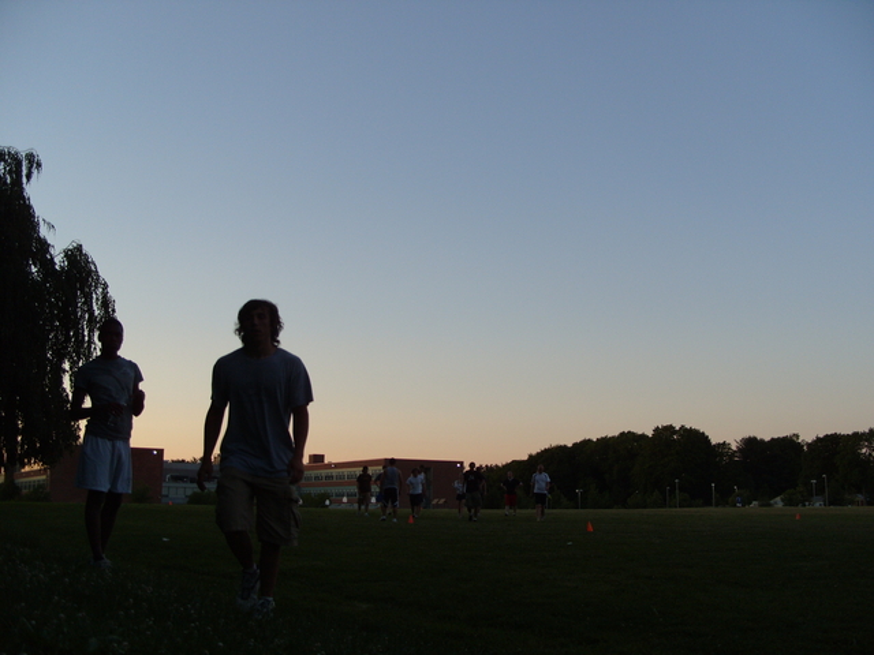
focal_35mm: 35
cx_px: 437
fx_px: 884
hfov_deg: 52.6
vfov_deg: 40.7
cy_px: 328
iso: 80
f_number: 3.1
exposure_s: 1/90
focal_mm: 7.8
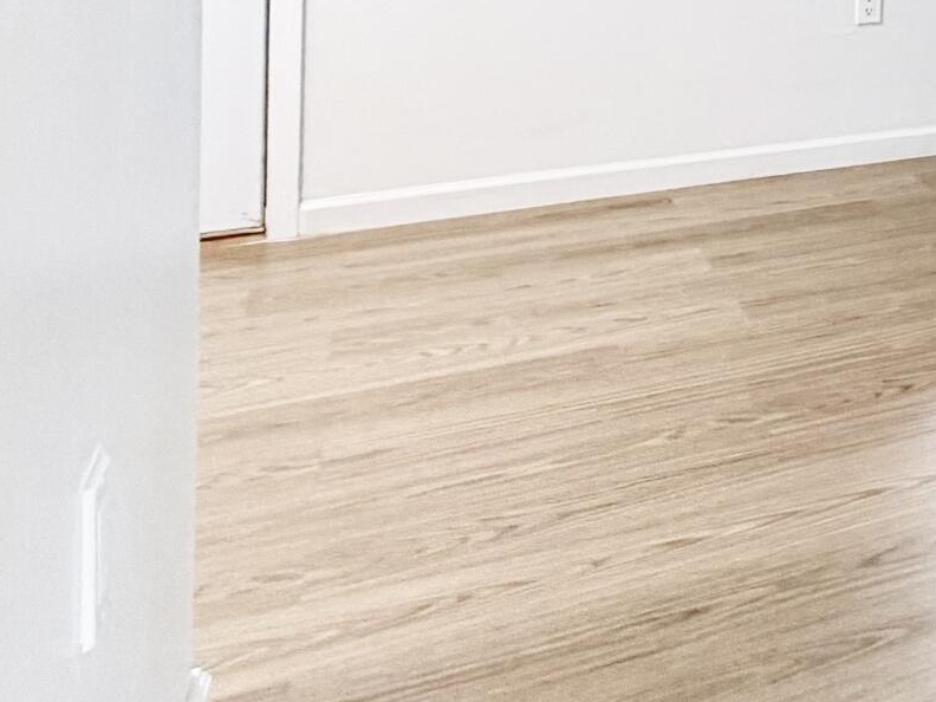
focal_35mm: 53
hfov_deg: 26.6
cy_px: -199
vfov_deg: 24.3
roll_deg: -0.7
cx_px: 1387
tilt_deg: +0.5
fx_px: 1433
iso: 320
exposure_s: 1/60
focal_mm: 2.22
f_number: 2.2
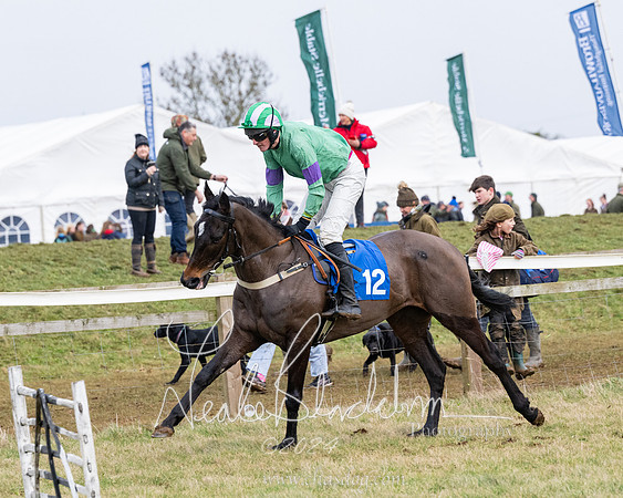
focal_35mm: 220
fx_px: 4050
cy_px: 249
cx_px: 312
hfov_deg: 8.8
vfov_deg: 7.0
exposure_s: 1/1600
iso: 800
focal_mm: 130
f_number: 4
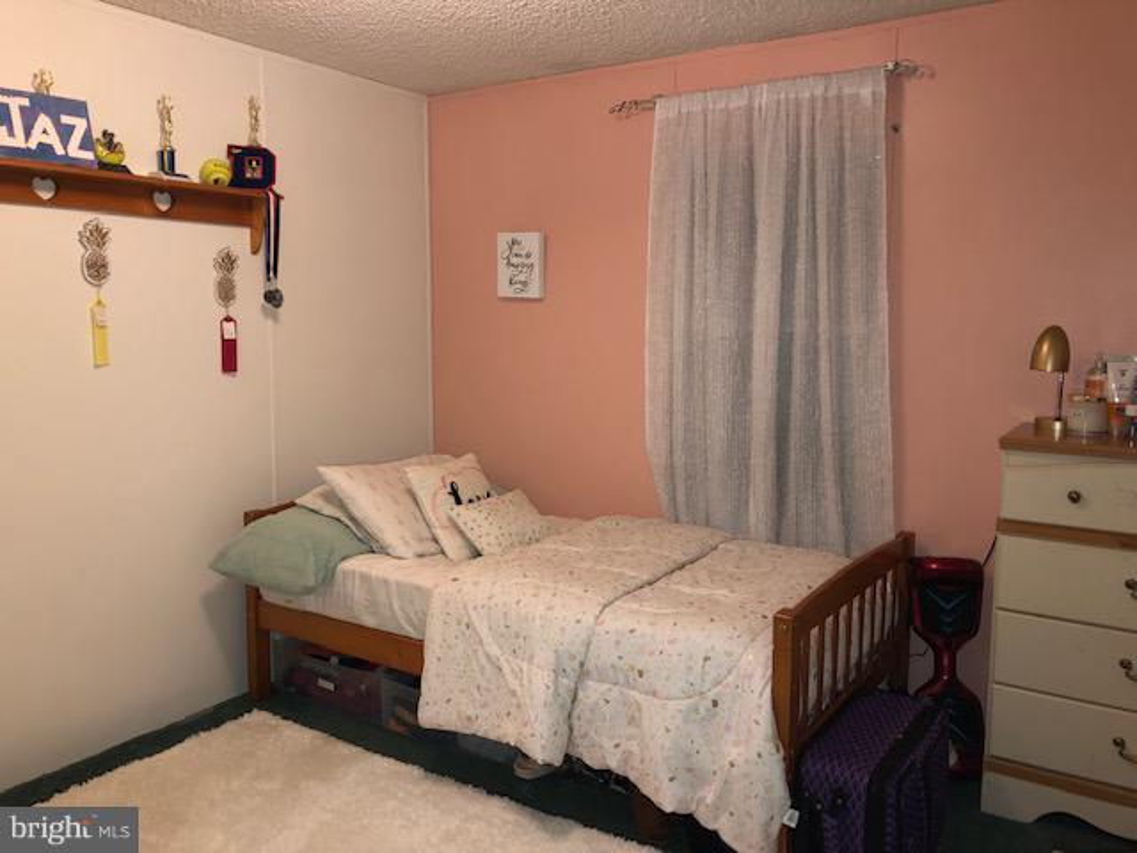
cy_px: 426
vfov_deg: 49.7
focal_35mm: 28
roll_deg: -0.8
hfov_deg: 63.4
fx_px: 920
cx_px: 568
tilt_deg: -5.5
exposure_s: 1/12
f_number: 1.8
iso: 50
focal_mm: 3.99
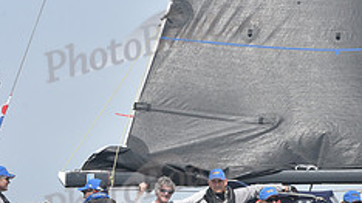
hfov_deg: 11.7
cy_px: 244
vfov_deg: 6.6
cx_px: 343
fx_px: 1745
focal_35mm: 182
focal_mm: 70
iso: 320
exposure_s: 1/800
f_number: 13
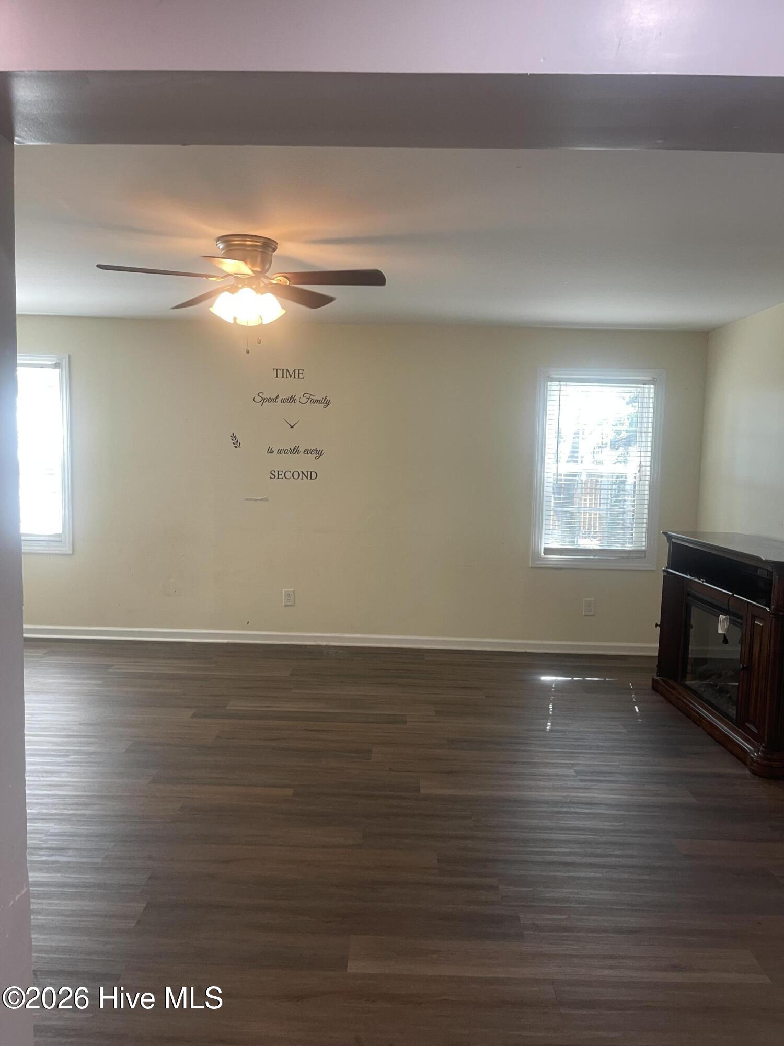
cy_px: 523
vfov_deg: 69.4
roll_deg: -0.9
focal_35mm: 25
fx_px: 755
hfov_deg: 54.9
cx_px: 392
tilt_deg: -5.2
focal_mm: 5.1
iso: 200
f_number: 1.6
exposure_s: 1/60
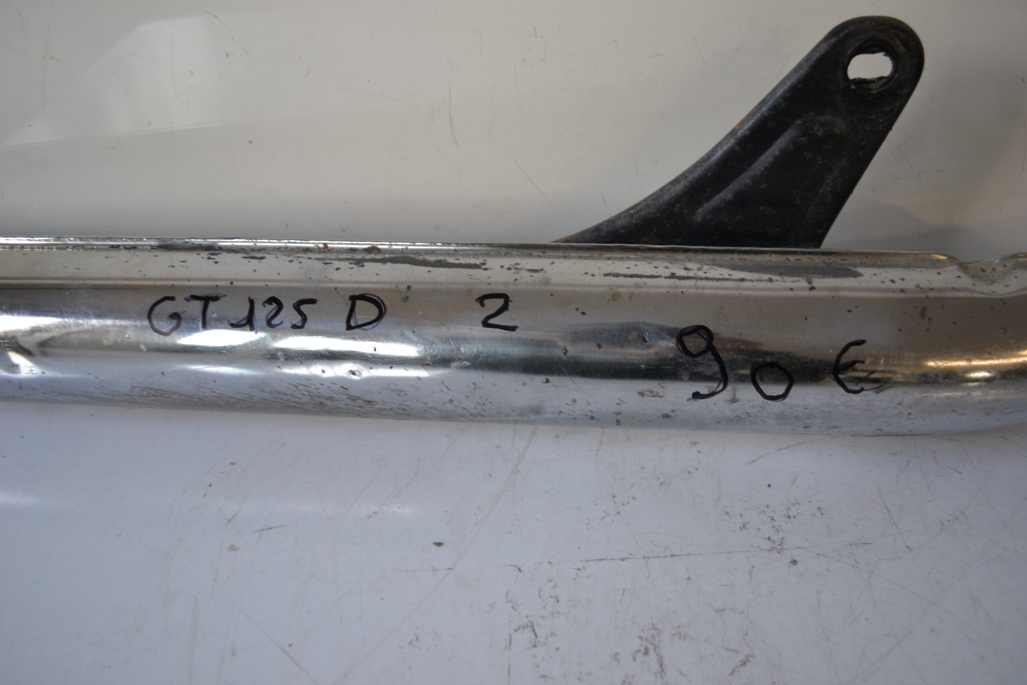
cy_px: 342
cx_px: 514
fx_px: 856
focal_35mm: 30
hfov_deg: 61.9
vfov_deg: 43.6
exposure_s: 1/60
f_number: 4
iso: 400
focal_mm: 20
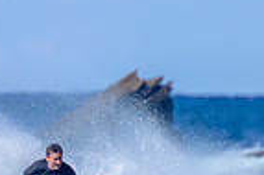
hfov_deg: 0.5
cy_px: 200
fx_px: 32713
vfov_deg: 0.3
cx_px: 82
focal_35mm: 4466
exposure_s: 1/2000
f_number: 11
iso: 800
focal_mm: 800
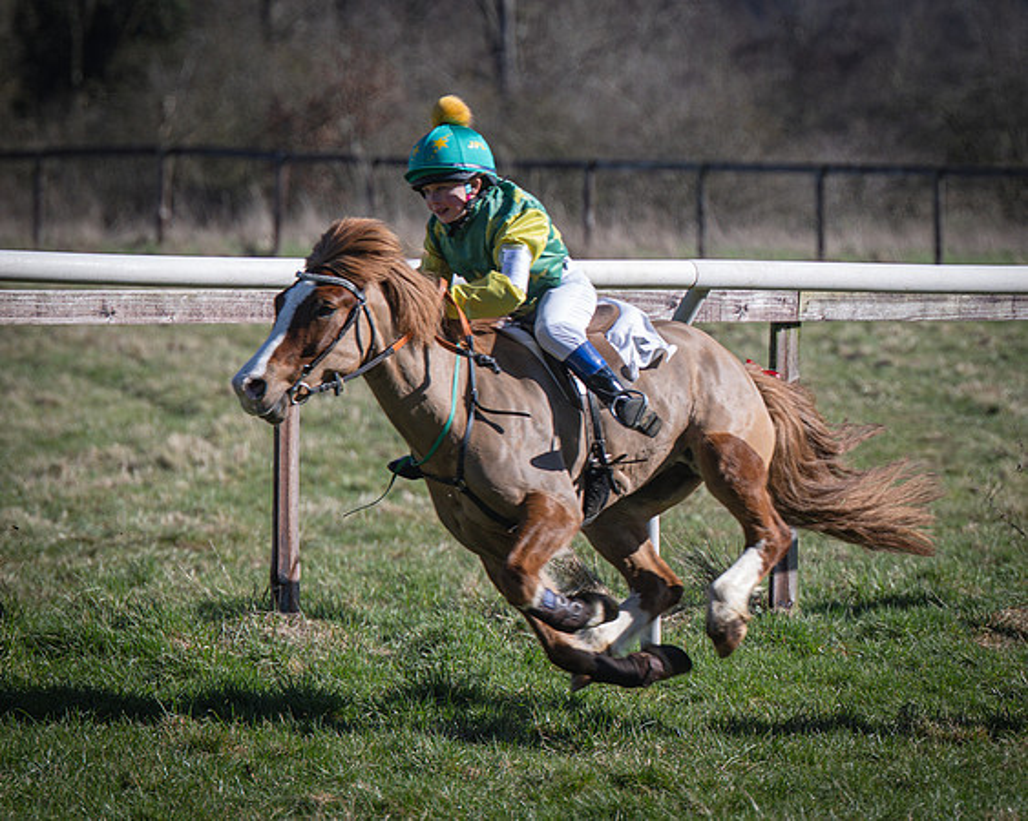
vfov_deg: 4.2
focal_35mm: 366
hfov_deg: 5.3
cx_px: 673
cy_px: 299
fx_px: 11140
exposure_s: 1/1000
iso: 125
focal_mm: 160
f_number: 4
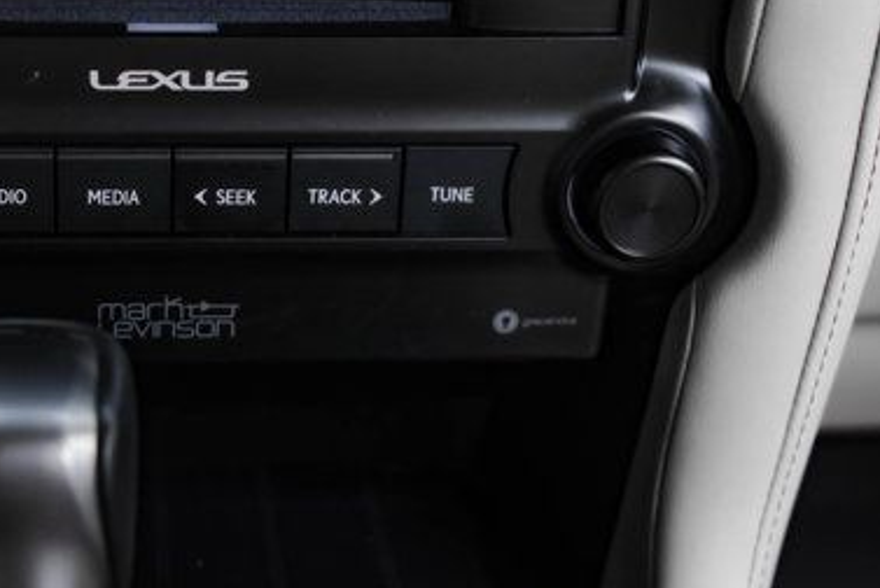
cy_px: 152
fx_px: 1908
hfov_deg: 25.7
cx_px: 224
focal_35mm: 78
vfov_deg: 17.4
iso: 640
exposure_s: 1/200
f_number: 2.8
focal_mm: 31
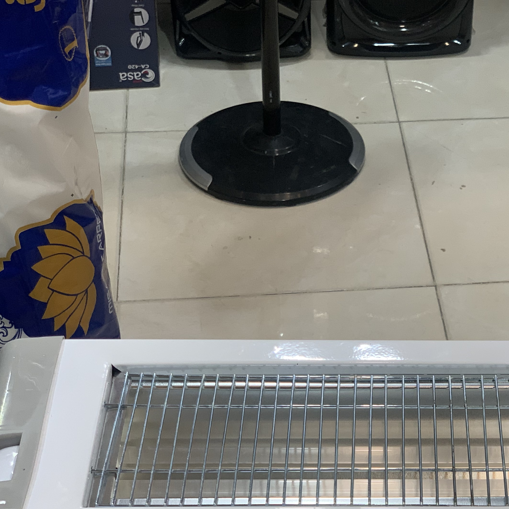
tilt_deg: -38.1
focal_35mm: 87
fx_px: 1447
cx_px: 429
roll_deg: -2.4
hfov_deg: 19.7
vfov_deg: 19.9
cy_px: 321
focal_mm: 6
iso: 64
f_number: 2.4
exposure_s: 1/100
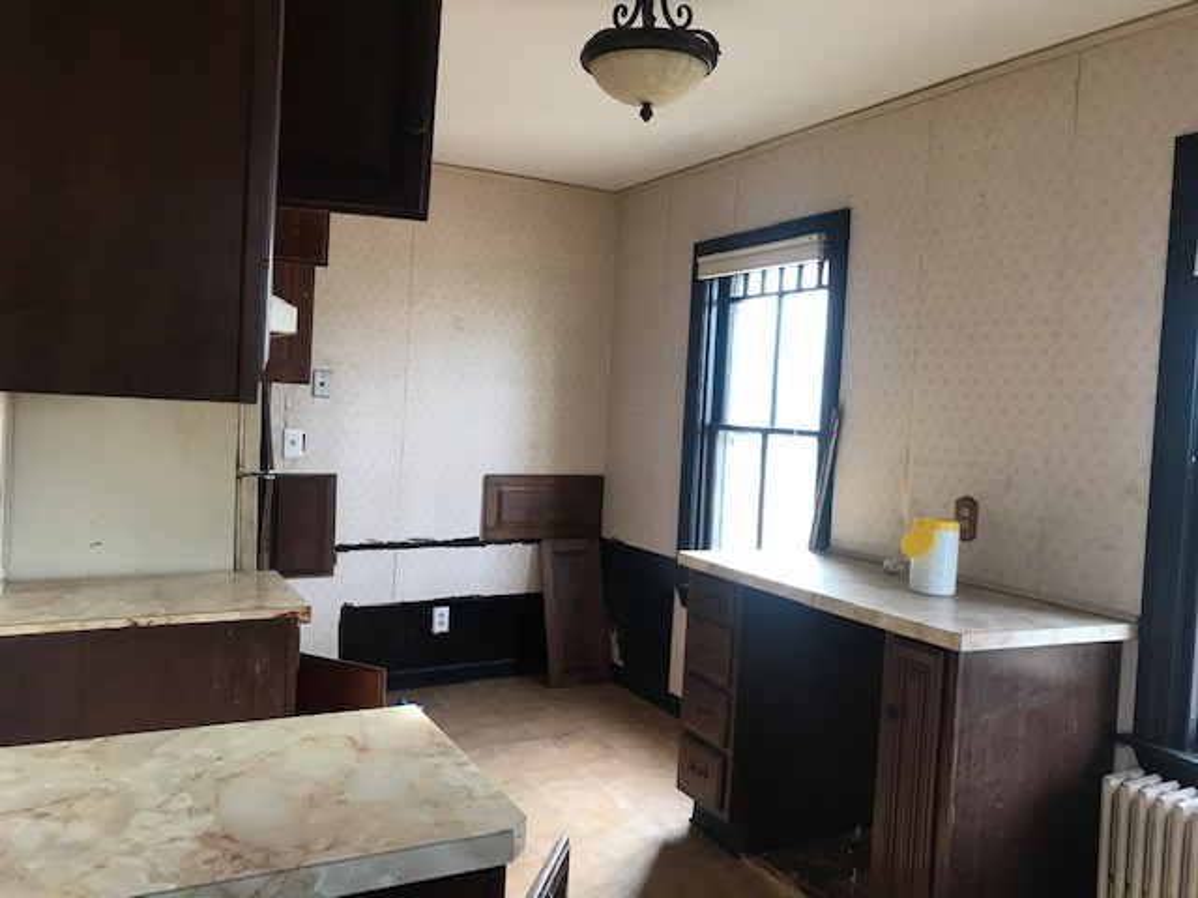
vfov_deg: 49.7
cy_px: 449
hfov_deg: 63.4
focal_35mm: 28
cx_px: 599
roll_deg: -3.9
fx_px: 969
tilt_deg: -3.5
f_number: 1.8
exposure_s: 1/24
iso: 40
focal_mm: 3.99
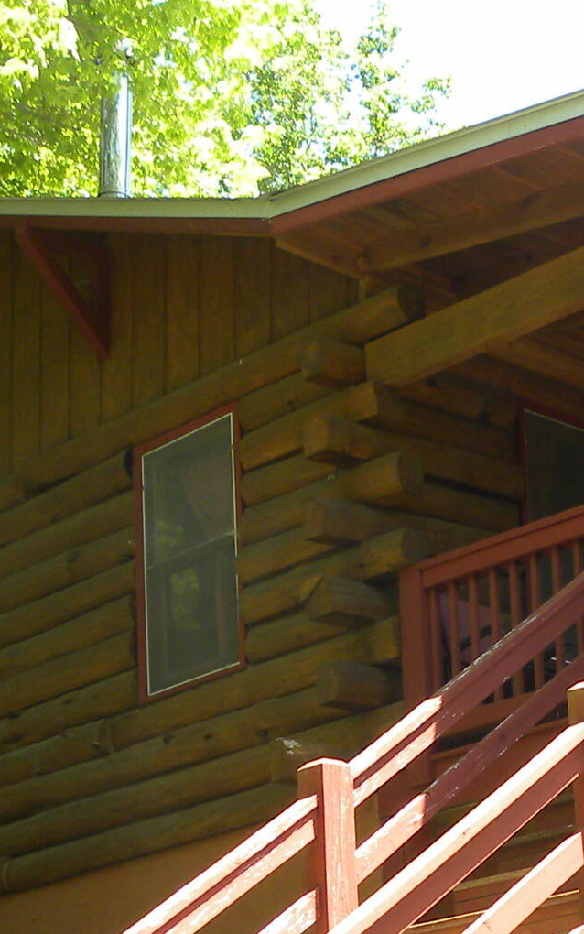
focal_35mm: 83
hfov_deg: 15.2
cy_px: 714
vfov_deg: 24.6
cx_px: 691
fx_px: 2112
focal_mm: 4.6
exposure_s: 1/89.2
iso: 64
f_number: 3.5
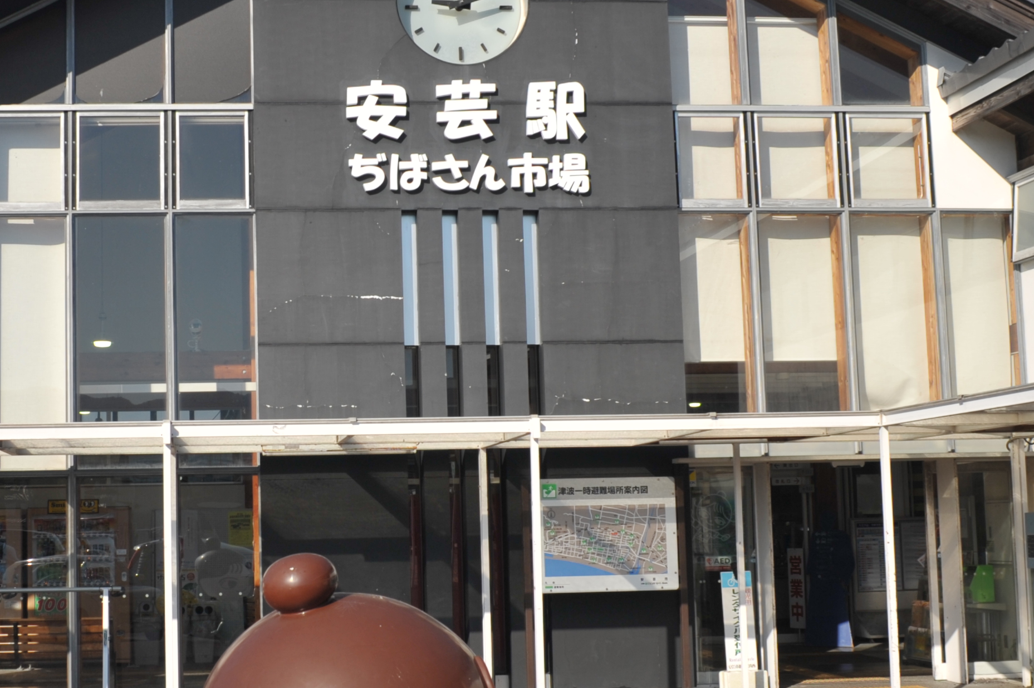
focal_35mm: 55
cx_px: 312
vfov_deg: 24.6
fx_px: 1579
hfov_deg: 35.8
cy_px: 375
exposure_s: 1/640
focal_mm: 24
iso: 200
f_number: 8
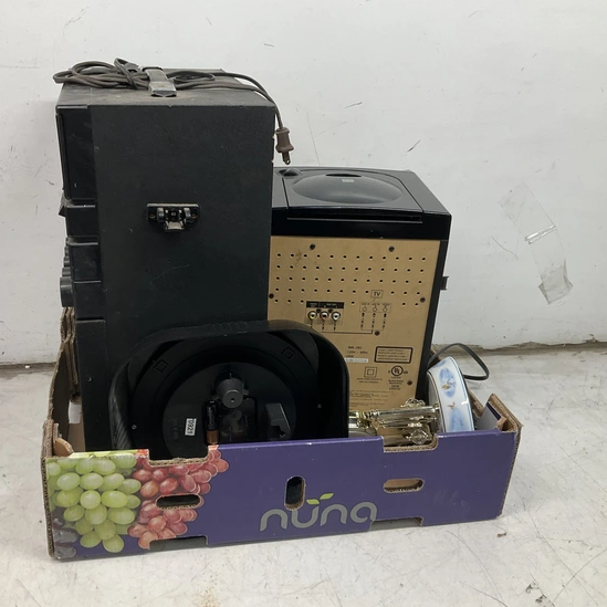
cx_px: 262
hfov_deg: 47.1
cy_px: 302
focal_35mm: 35
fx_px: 694
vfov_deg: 47.2
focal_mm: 3
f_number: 1.8
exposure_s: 1/120
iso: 50
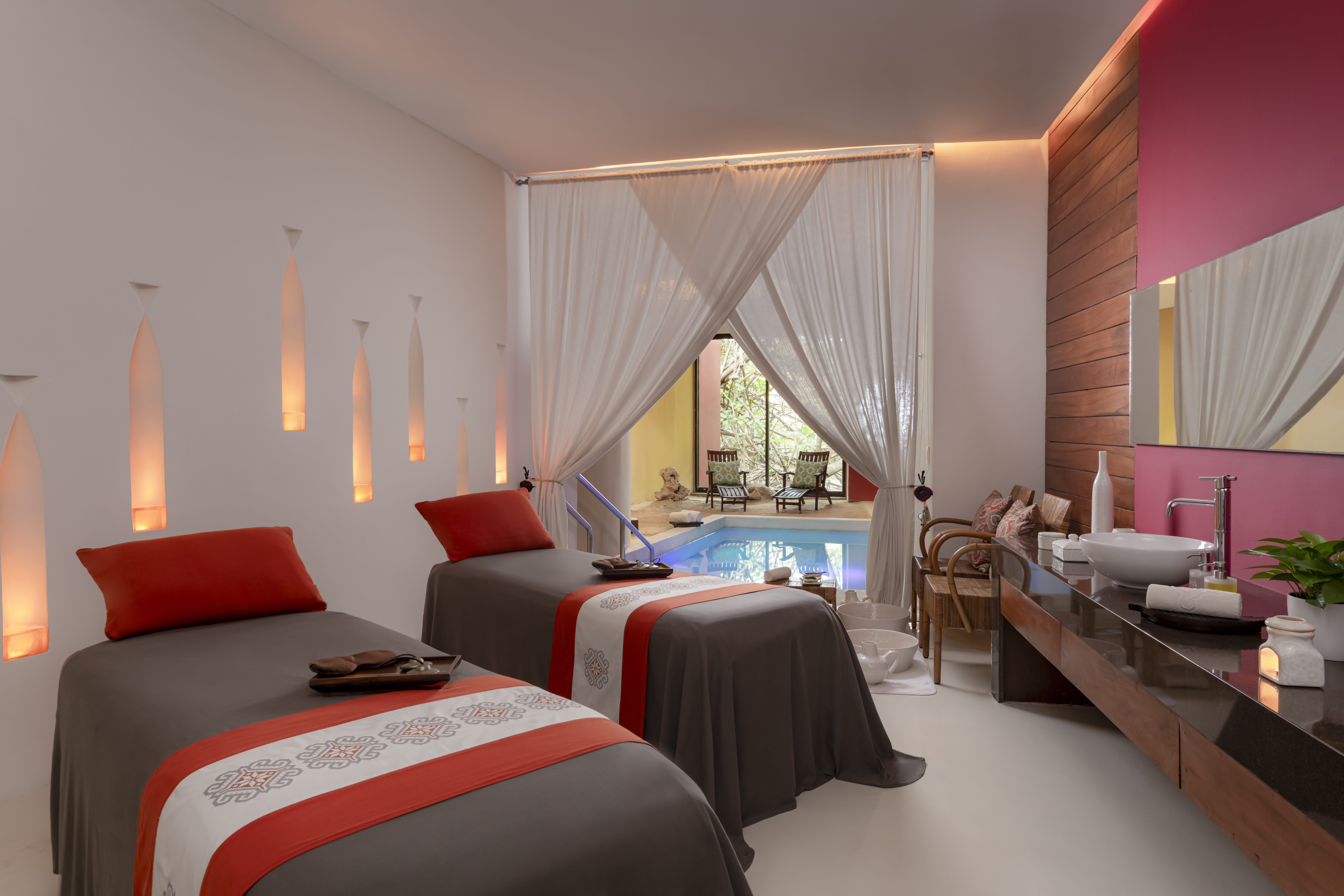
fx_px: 821
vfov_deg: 57.2
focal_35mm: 22
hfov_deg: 78.6
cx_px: 672
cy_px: 448
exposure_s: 2
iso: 200
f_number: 11
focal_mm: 22
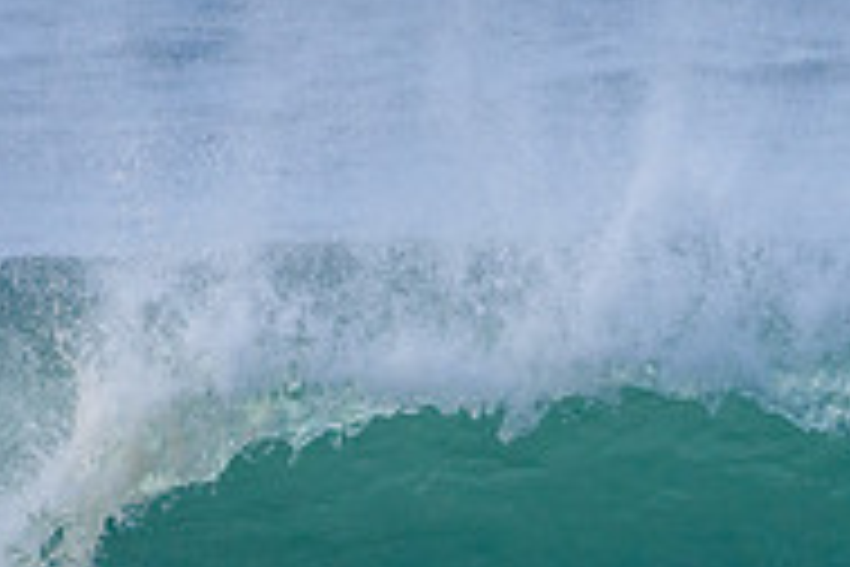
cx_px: 917
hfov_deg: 0.9
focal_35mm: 2300
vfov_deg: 0.6
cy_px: 754
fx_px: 54301
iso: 500
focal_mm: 500
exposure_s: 1/2000
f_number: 5.6
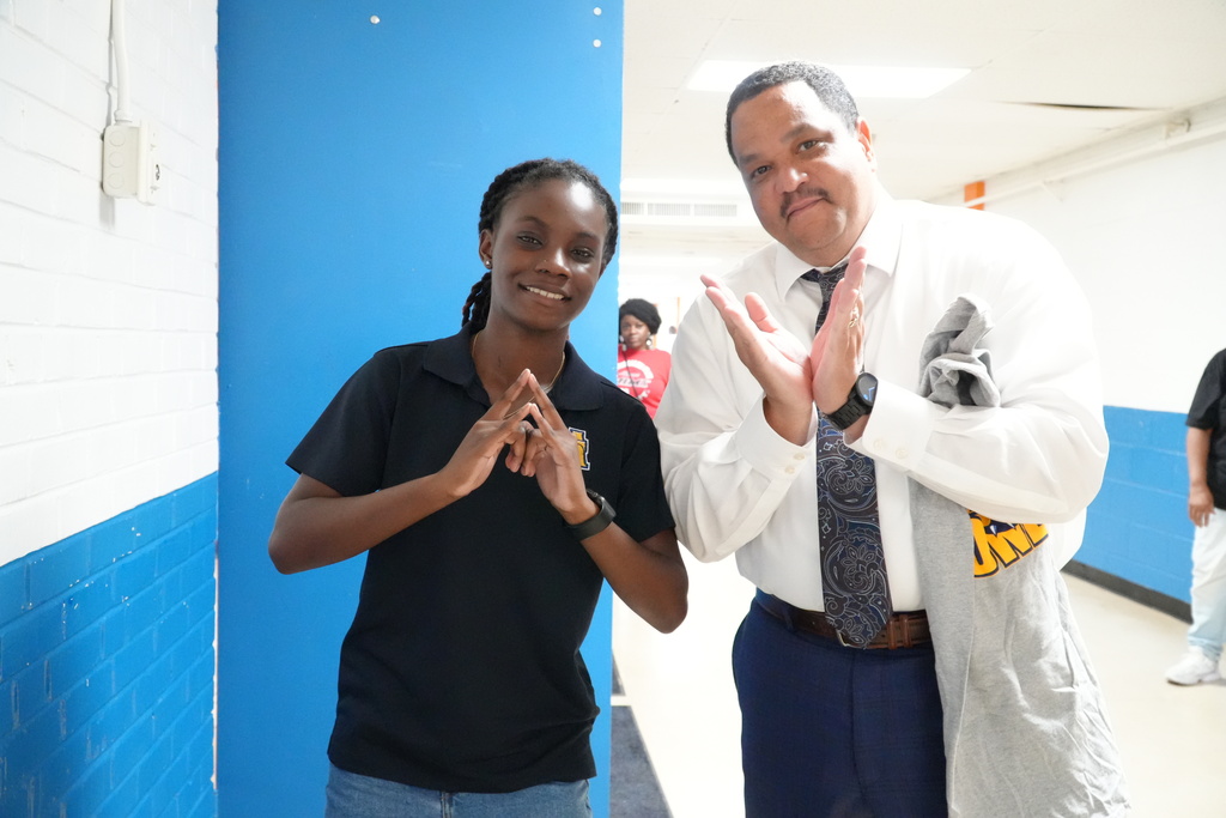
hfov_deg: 59.5
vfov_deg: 41.7
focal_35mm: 32
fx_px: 1073
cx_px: 613
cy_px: 409
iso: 6400
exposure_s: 1/50
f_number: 4
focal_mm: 21
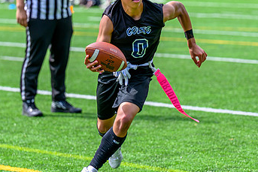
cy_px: 74
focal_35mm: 236
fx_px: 1692
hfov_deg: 8.7
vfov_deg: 5.8
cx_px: 136
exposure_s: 1/2000
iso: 160
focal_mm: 95
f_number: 2.8
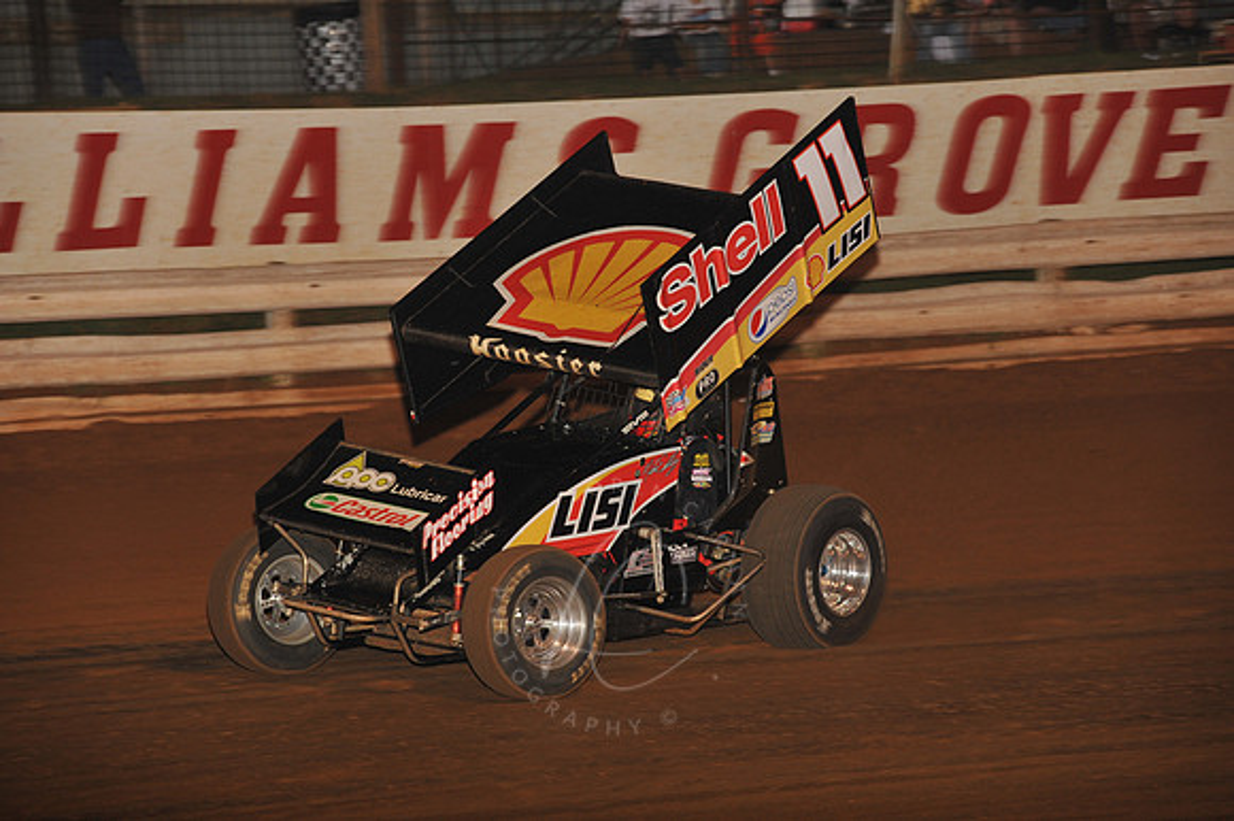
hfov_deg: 13.3
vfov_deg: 8.8
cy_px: 410
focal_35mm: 155
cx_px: 617
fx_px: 5310
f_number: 6.3
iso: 1000
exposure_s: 1/320
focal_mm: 155
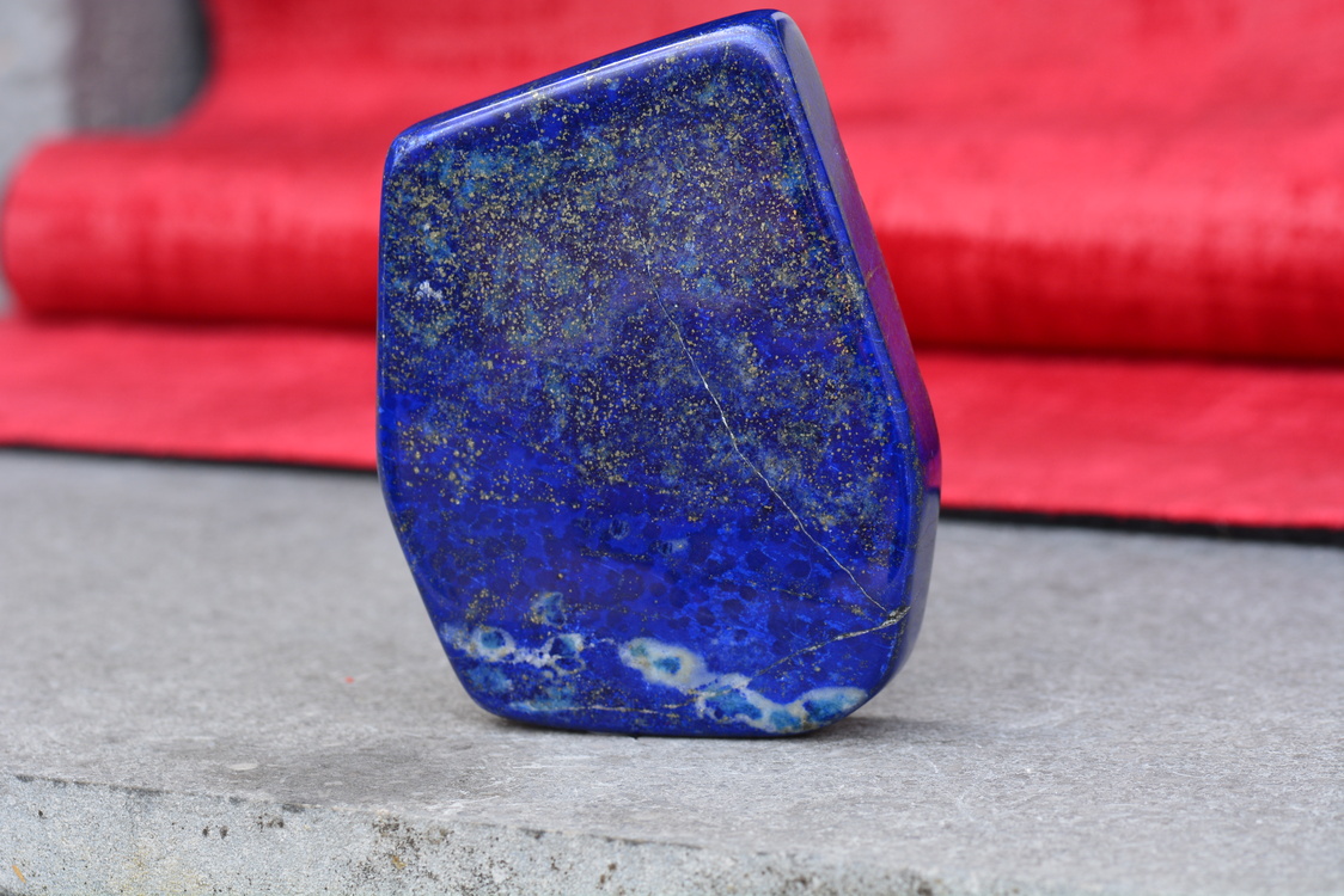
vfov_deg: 8.7
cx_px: 672
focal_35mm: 158
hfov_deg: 13.0
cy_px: 448
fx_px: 5881
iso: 220
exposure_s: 1/60
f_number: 10
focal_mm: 105
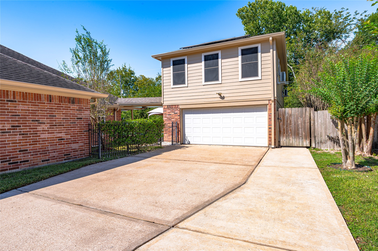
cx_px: 189
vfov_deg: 61.9
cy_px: 126
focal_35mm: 20
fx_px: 210
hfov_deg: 84.0
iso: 125
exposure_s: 1/160
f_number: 13
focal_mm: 20
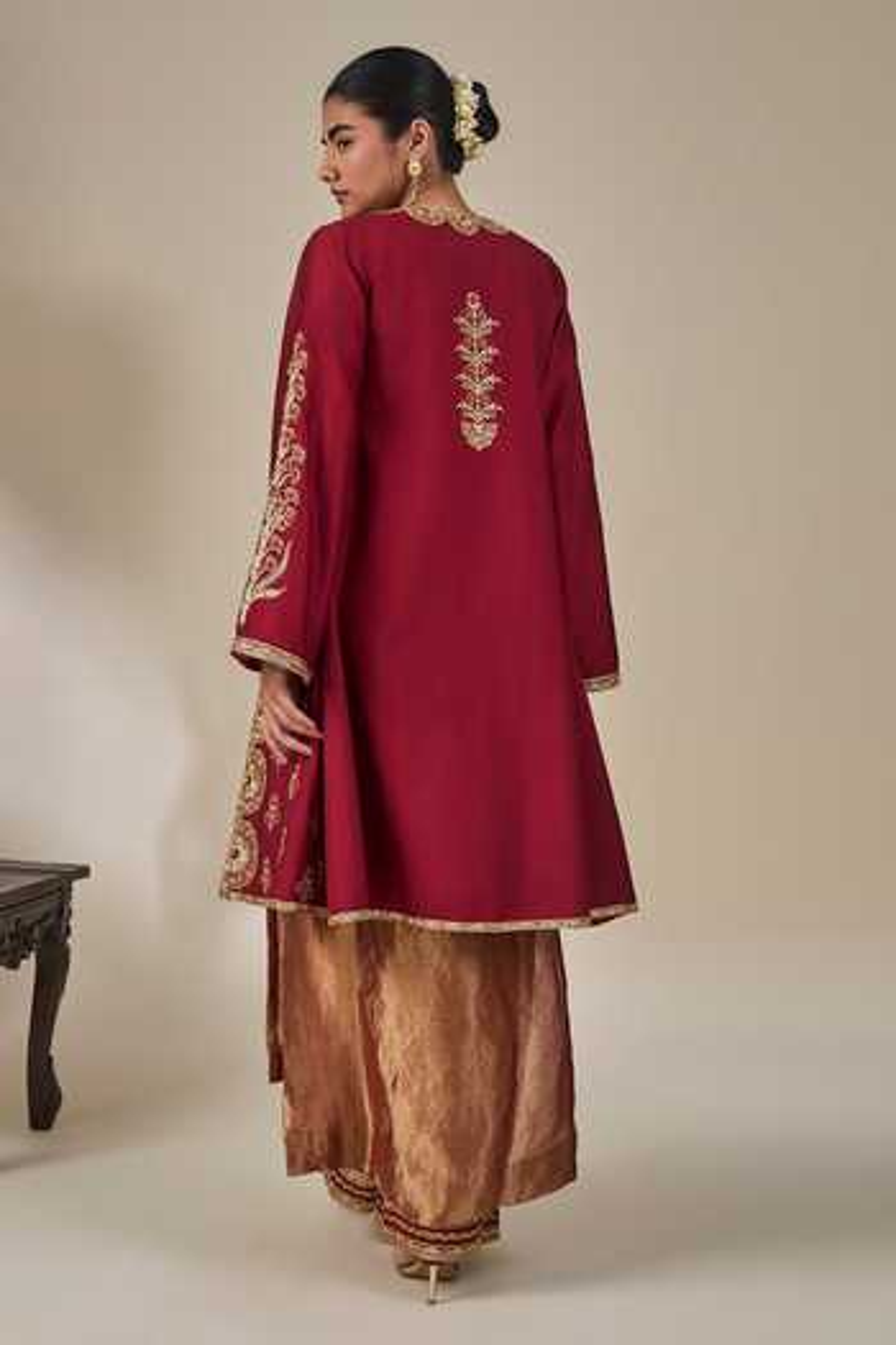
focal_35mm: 51
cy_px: 672
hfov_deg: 26.5
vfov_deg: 38.9
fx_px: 1904
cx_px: 448
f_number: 5.6
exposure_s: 1/160
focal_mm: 51
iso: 250
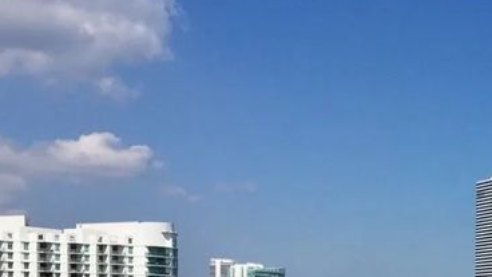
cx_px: 568
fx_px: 1148
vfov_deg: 13.0
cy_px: 412
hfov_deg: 22.5
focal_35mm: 88
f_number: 2.2
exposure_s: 1/4950
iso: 32
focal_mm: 4.15
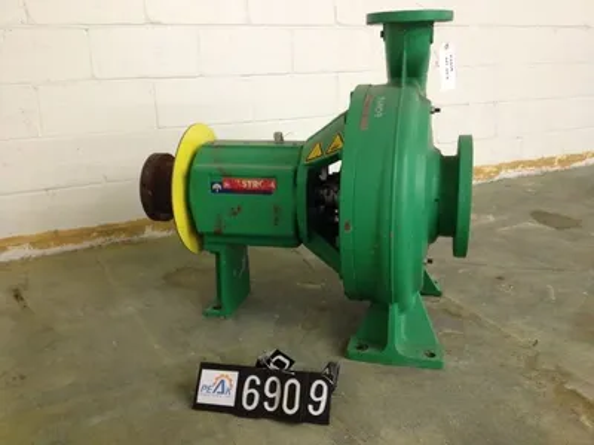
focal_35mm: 35
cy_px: 222
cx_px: 297
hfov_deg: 52.6
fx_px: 601
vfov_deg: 40.7
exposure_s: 1/20
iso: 160
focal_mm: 4.28
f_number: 2.4
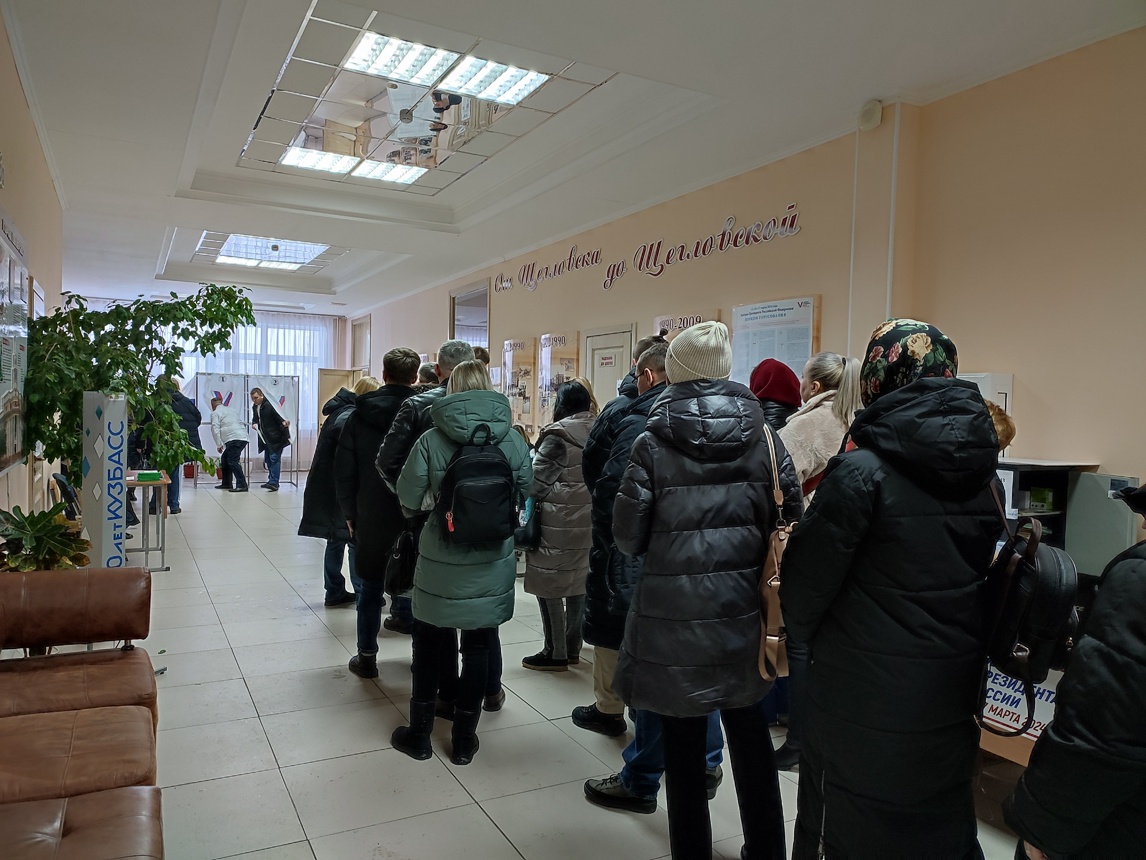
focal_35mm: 25
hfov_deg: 69.4
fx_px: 828
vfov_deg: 54.9
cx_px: 573
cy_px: 430
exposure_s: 1/33
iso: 684
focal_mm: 6.04
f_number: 1.9
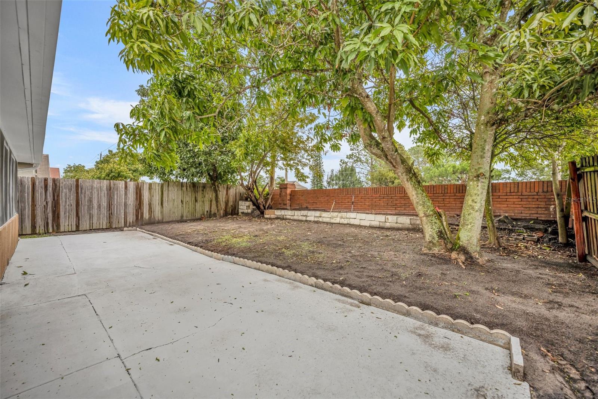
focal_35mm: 14
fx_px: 232
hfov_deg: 104.3
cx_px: 299
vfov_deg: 81.2
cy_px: 200
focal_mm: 14
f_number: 4
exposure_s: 1/250
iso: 400
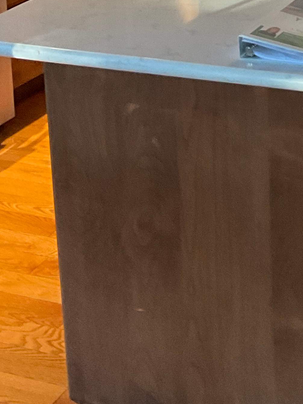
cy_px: -182
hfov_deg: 15.7
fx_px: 1015
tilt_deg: -8.0
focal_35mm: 87
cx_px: 445
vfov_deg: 19.8
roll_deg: -0.2
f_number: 1.8
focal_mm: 3
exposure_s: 1/60
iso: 200
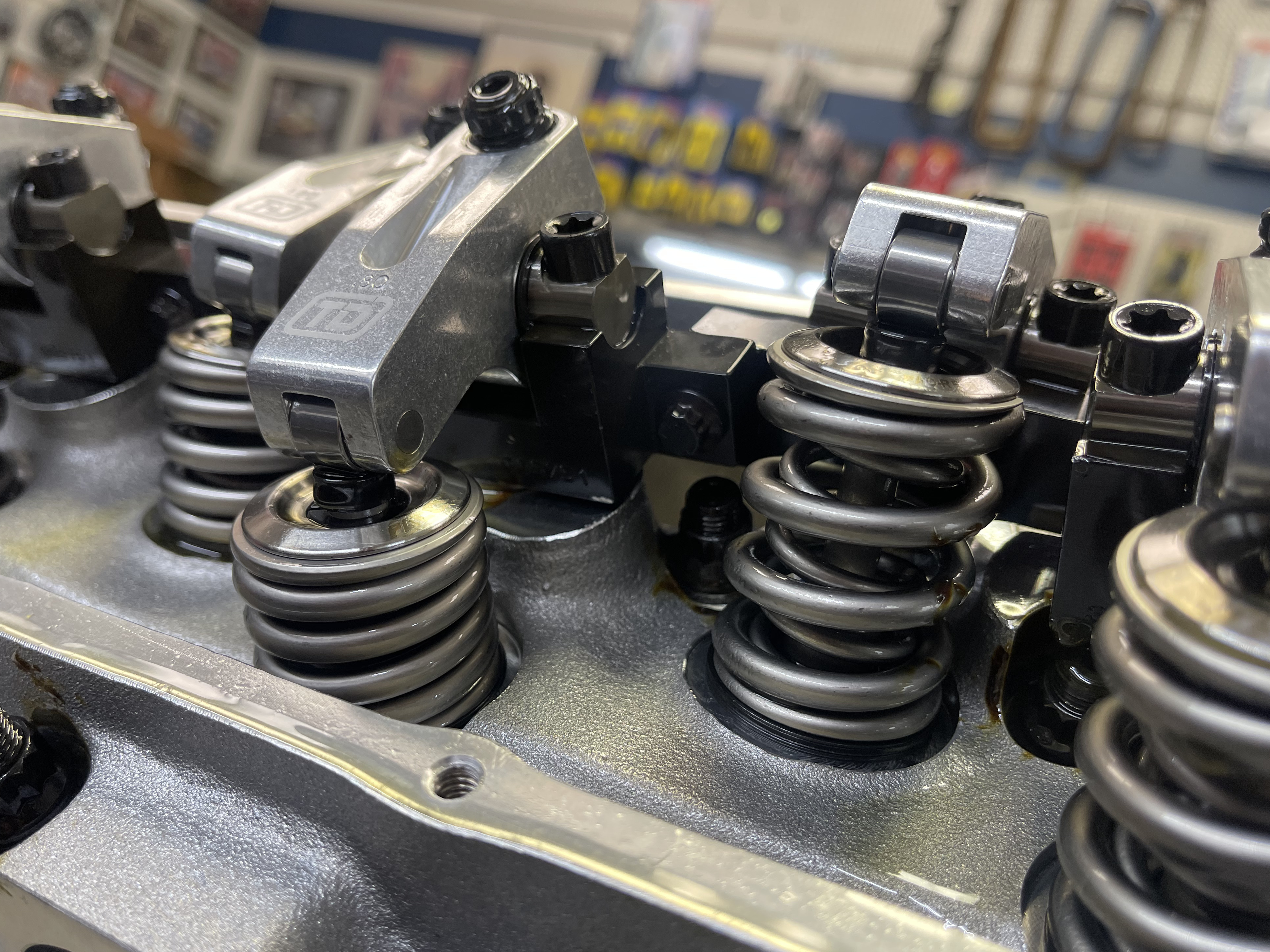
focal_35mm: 26
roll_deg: -18.9
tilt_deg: -3.4
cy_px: 489
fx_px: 954
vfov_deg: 53.1
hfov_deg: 67.3
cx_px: 619
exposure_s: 1/120
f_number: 1.6
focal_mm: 5.1
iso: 125
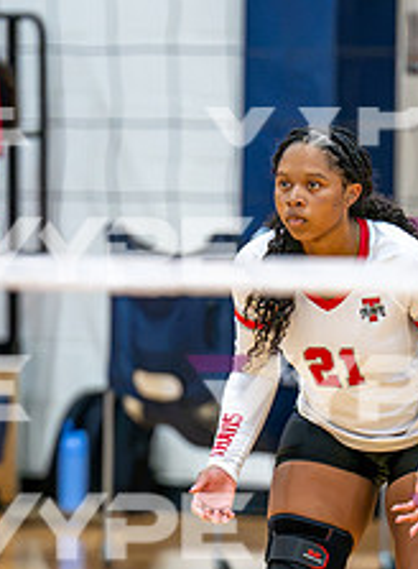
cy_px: 494
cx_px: 347
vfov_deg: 2.9
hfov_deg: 2.2
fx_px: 11039
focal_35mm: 677
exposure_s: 1/800
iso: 4000
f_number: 2.8
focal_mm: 200
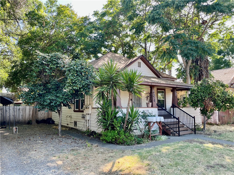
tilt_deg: +4.9
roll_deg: +0.6
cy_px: 88
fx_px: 176
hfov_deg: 67.3
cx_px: 117
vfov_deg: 53.1
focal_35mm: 26
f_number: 1.6
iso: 40
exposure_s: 1/248
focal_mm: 5.1
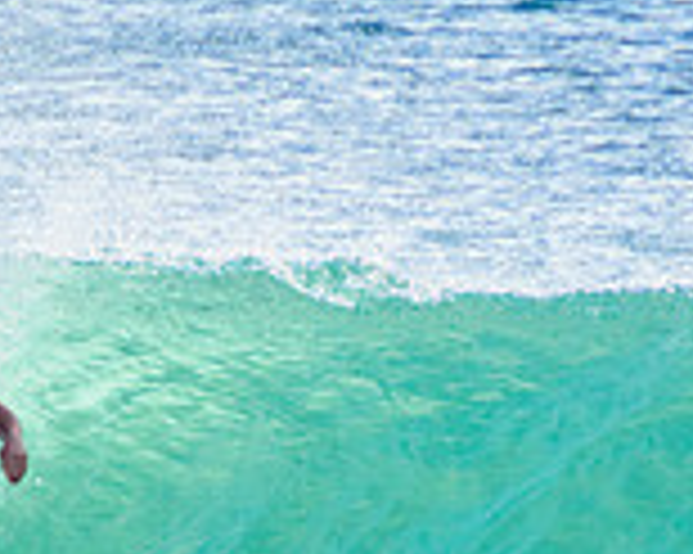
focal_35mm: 2123
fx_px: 43515
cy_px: 615
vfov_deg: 0.7
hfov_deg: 0.9
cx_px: 207
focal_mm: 400
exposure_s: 1/2000
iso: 400
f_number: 5.6
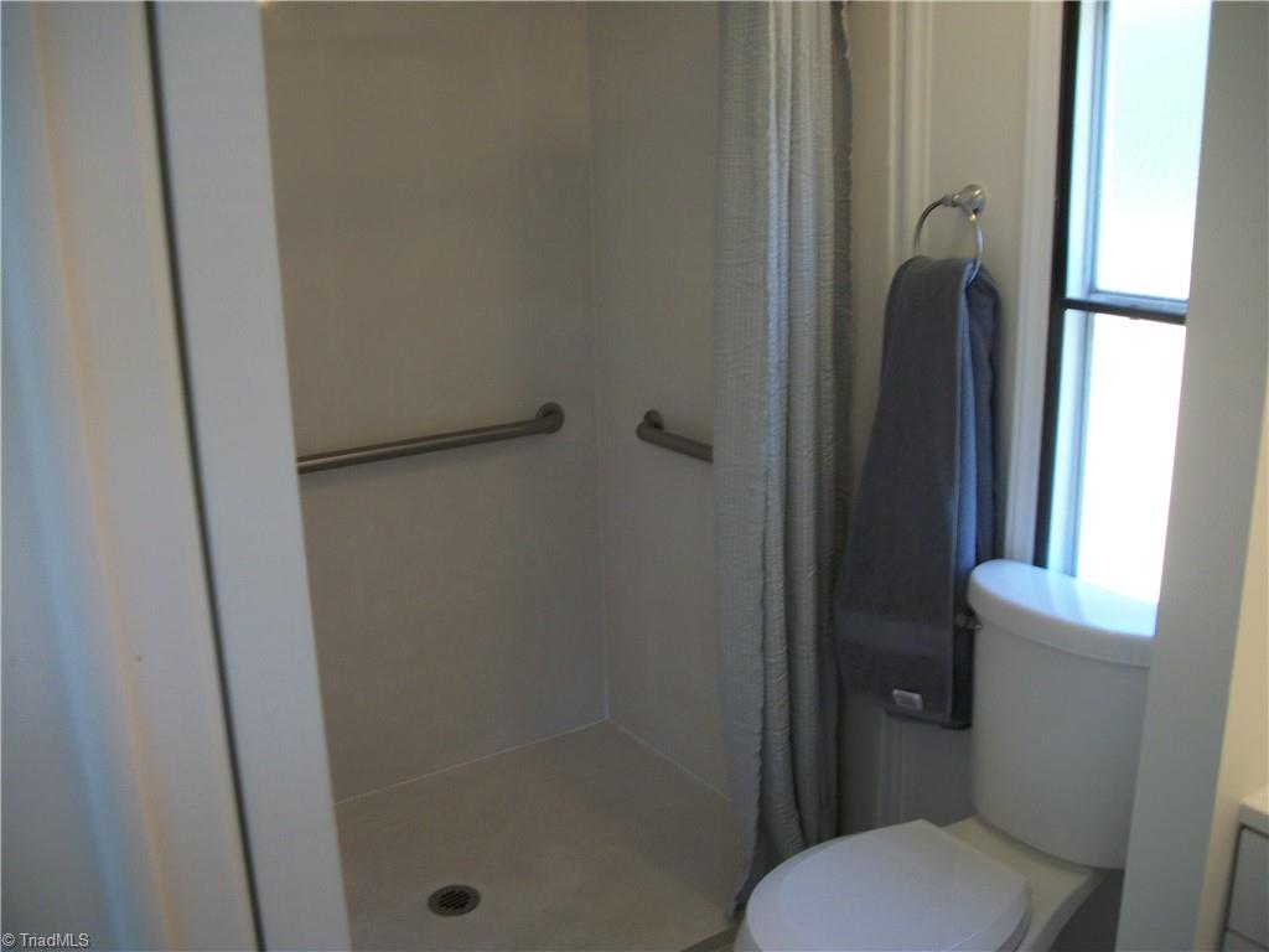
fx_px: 1173
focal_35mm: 32
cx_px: 634
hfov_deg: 56.8
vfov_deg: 44.2
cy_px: 476
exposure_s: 1/50
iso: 80
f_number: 2.9
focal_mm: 5.7
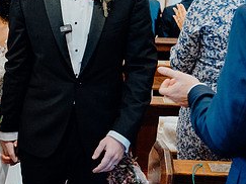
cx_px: -12
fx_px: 554
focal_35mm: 78
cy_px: 68
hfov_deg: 23.7
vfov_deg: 18.8
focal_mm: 34
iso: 5000
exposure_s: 1/160
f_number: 3.5
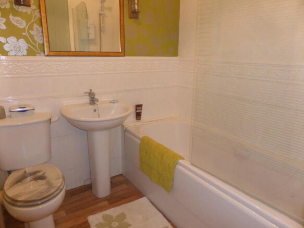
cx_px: 152
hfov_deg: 71.6
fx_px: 211
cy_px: 114
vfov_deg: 56.8
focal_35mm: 24
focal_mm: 4.3
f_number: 3.3
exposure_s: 1/60
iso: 500
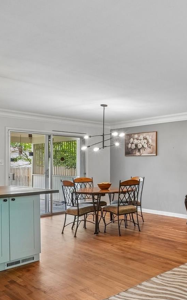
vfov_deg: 61.2
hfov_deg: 34.7
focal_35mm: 31
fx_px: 253
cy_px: 167
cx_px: 208
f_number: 8
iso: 500
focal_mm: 11
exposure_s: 1/20
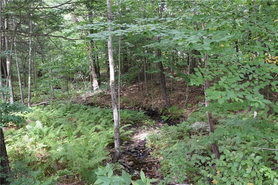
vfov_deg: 36.8
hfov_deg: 53.1
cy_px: 92
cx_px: 139
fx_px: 278
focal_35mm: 36
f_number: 4.5
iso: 500
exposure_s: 1/60
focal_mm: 24
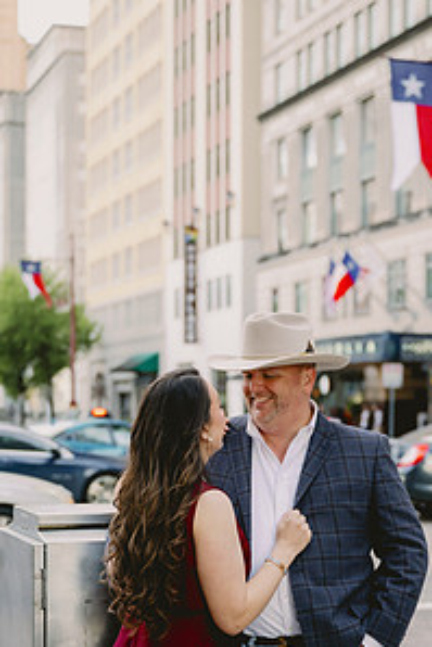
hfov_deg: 16.4
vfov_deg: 24.4
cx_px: 291
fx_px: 1492
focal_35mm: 83
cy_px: 384
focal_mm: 55
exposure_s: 1/250
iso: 400
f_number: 2.8
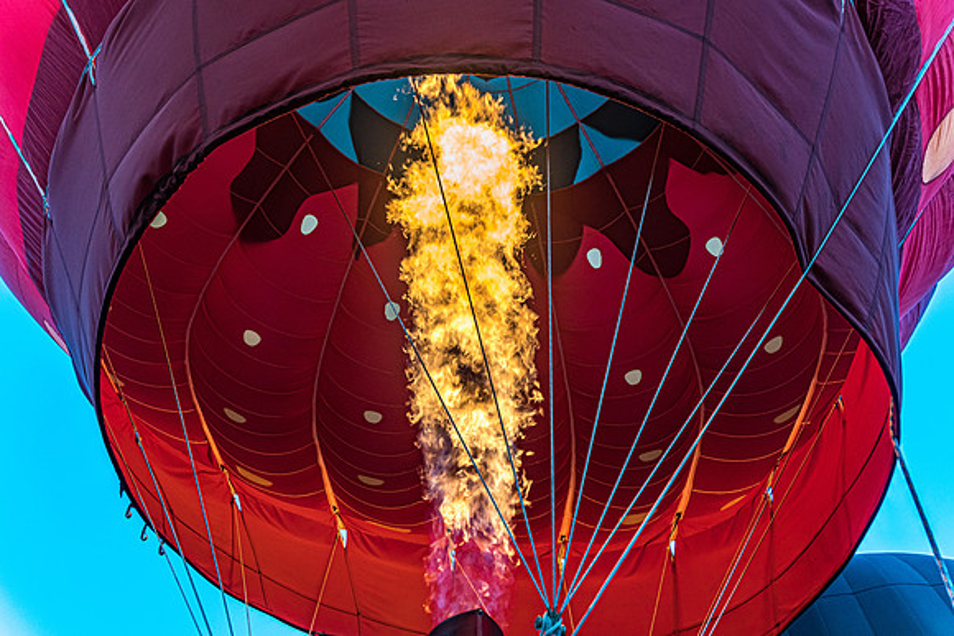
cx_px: 477
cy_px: 318
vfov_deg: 48.0
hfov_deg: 67.4
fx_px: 716
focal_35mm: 27
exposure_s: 1/320
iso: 400
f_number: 5.6
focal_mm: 18
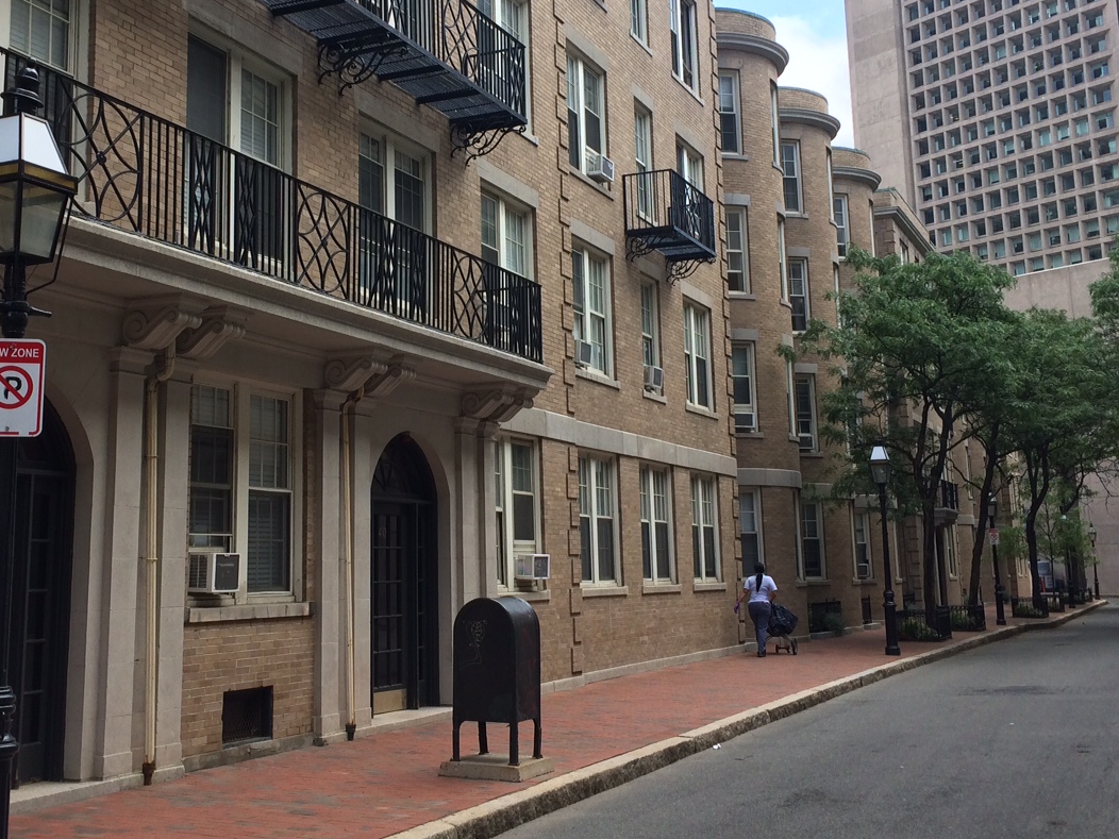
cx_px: 466
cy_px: 290
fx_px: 1455
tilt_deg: +7.5
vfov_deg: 32.0
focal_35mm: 45
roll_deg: +1.7
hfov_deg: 41.9
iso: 32
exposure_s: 1/733
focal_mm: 4.15
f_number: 2.2
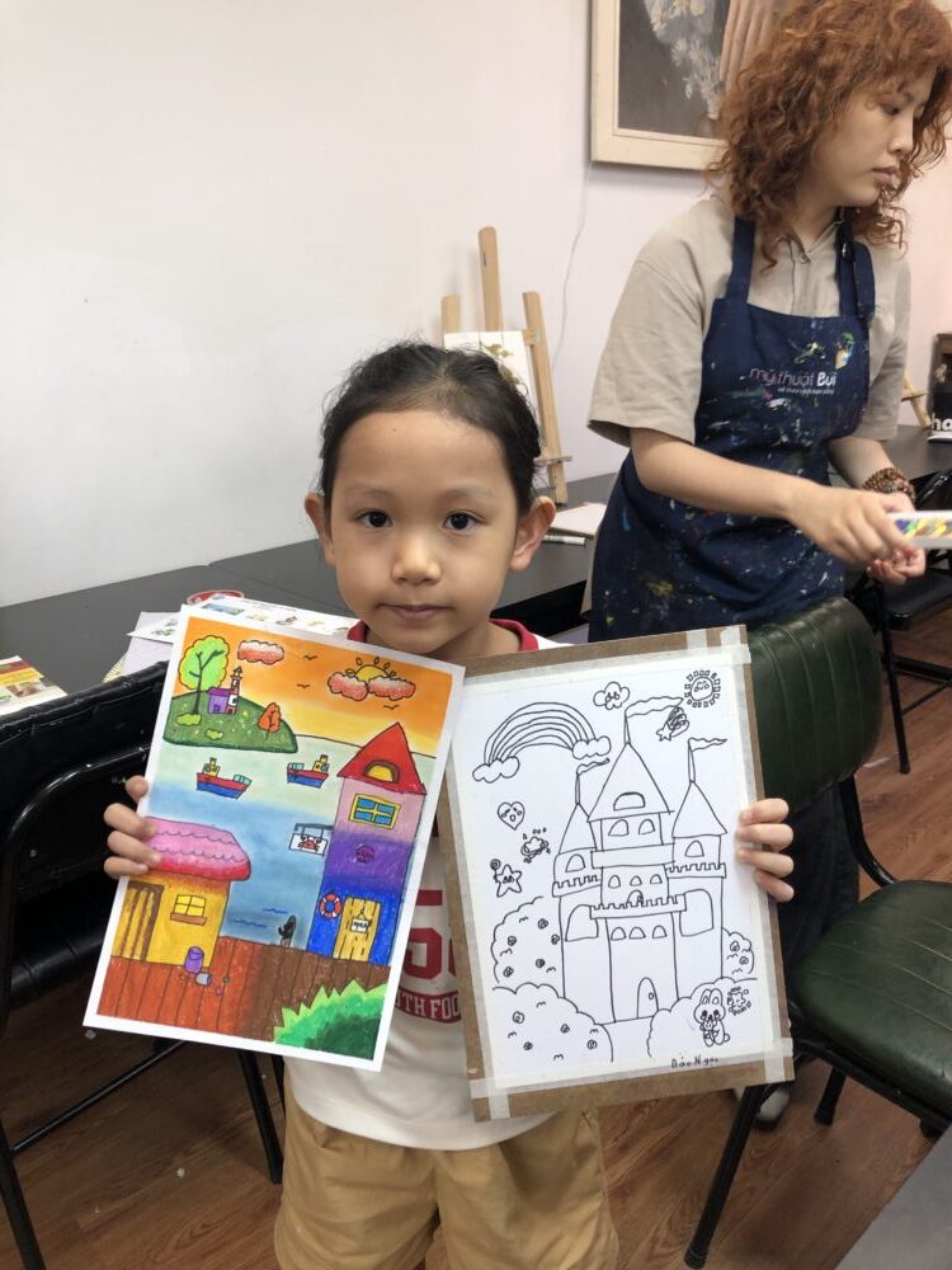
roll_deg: +0.7
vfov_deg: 63.4
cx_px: 476
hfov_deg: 49.7
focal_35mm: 28
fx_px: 1027
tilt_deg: -16.8
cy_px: 635
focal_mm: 3.99
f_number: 1.8
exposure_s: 1/50
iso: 32
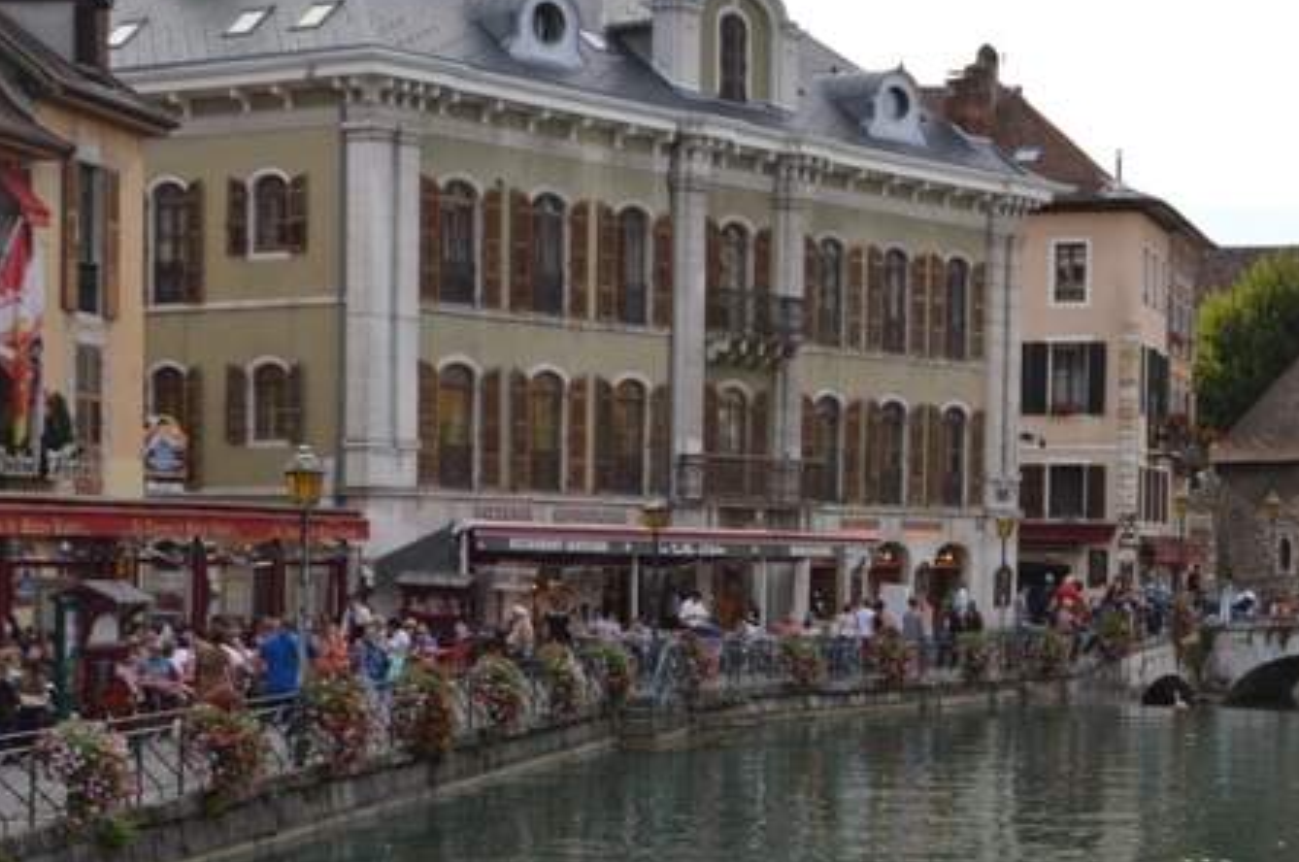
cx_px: 999
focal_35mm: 86
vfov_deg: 15.8
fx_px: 3104
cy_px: 578
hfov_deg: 23.4
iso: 100
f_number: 7.1
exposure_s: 1/200
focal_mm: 25
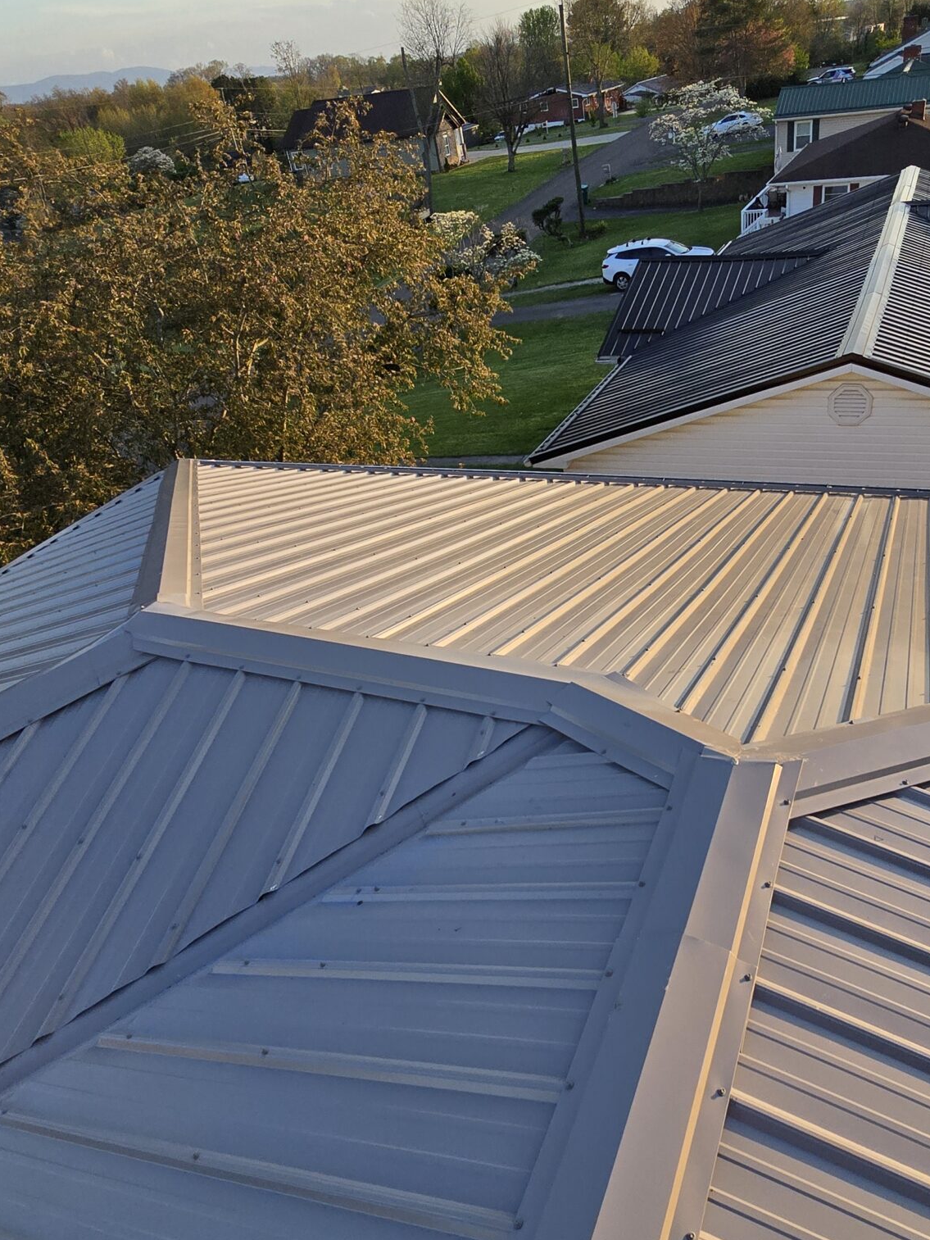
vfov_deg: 76.3
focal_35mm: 22
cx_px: 600
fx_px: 788
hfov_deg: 60.0
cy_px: 665
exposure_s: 1/829
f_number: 2.2
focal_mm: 2.2
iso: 50
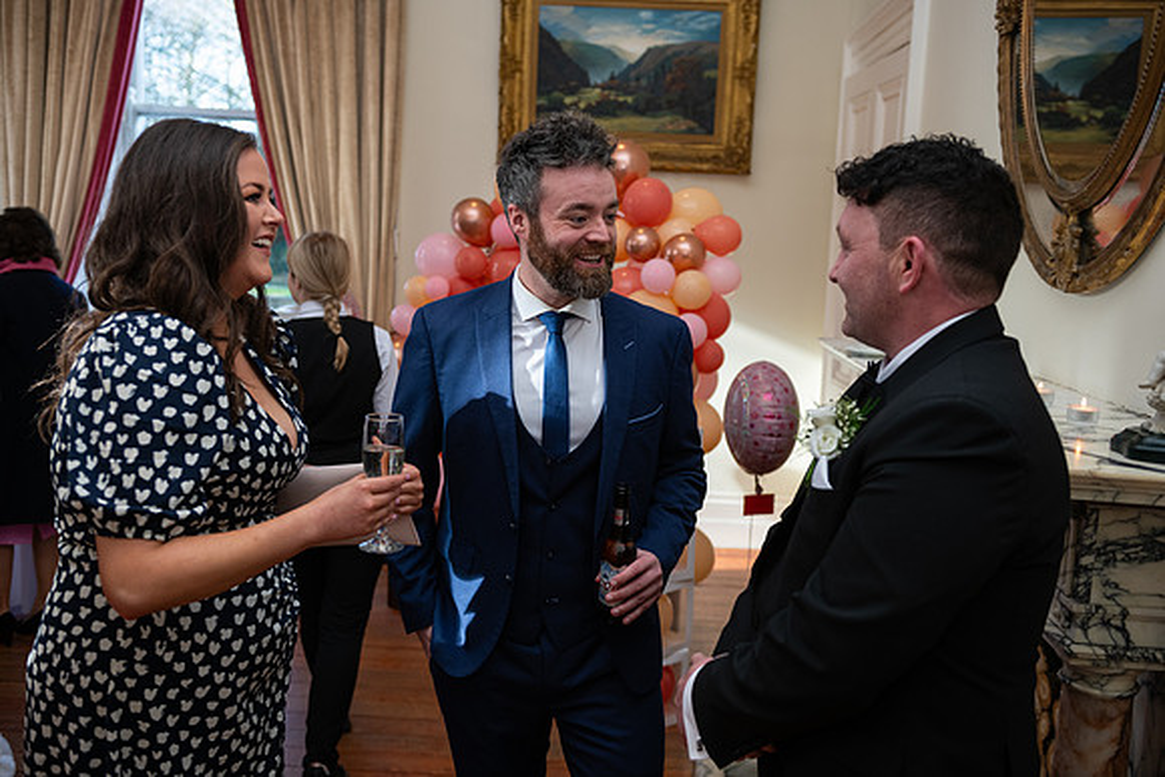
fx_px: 1165
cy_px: 388
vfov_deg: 36.9
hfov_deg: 53.1
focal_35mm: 36
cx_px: 582
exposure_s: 1/160
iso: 400
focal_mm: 36
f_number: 3.5
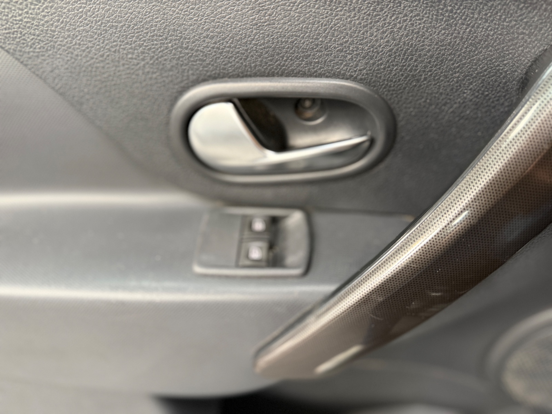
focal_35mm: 24
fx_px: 383
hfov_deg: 71.6
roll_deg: +7.6
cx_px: 276
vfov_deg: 56.8
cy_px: 207
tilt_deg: -41.6
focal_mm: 6.76
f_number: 1.78
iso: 500
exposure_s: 1/50
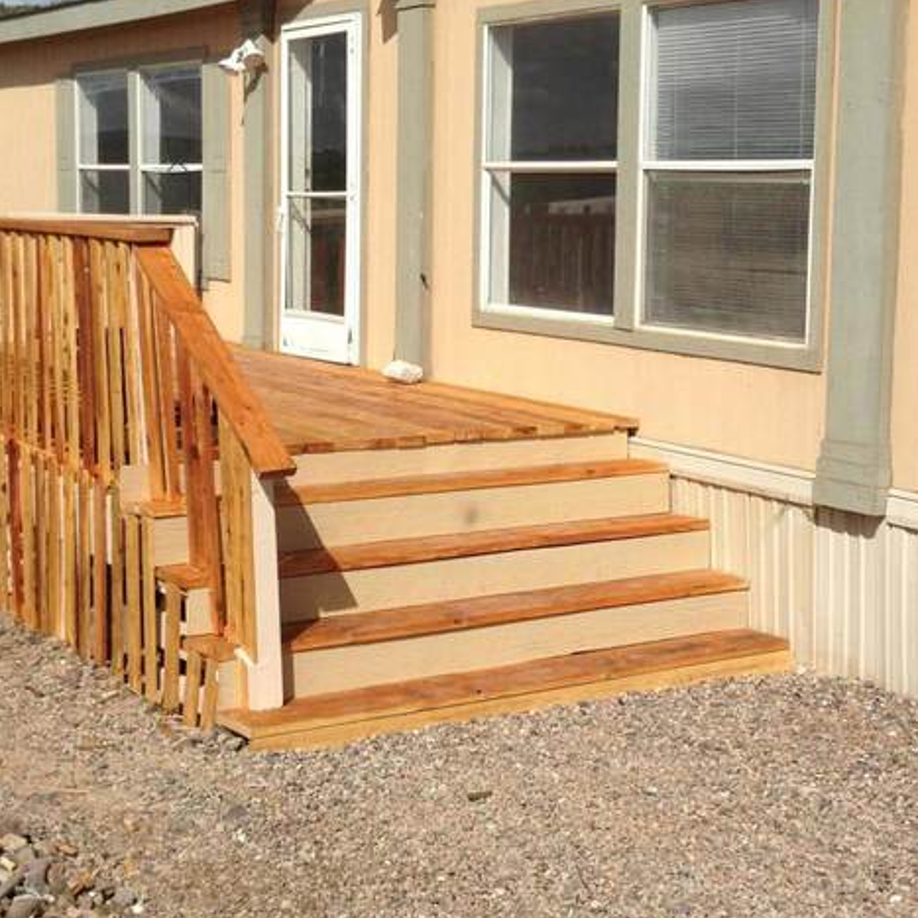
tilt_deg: -4.5
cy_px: 391
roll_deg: -0.8
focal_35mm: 60
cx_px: 548
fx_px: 1800
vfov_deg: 28.6
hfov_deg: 28.5
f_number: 2.4
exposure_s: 1/3195
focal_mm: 4.12
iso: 50
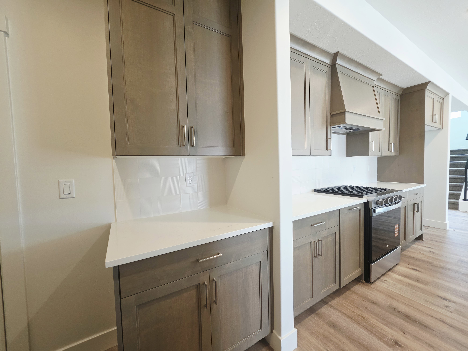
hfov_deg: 106.2
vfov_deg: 89.9
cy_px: 176
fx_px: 176
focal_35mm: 13
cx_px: 234
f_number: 1.9
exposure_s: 1/120
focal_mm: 2.2
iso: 160
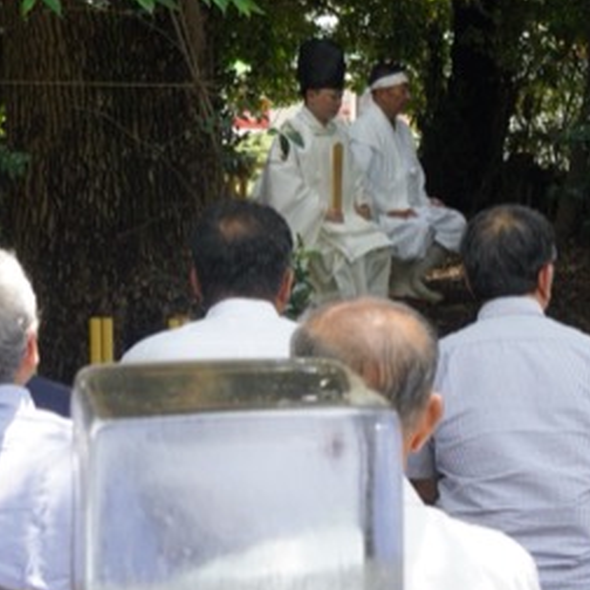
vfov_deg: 17.9
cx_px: 613
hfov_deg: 17.4
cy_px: 295
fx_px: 1870
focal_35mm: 97
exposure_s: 1/500
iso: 2000
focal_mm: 30
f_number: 5.6
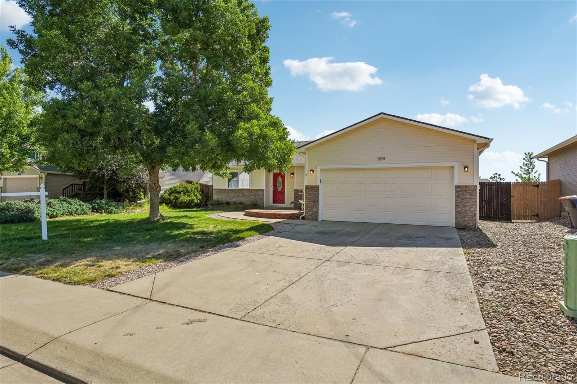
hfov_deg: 90.0
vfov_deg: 67.4
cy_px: 192
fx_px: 288
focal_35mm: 18
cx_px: 288
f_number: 8
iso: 400
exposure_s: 1/1250
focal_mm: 12
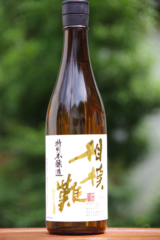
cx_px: 80
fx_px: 1000
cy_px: 120
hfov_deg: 9.1
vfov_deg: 13.7
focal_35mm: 150
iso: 400
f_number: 5.6
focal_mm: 100
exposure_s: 1/320
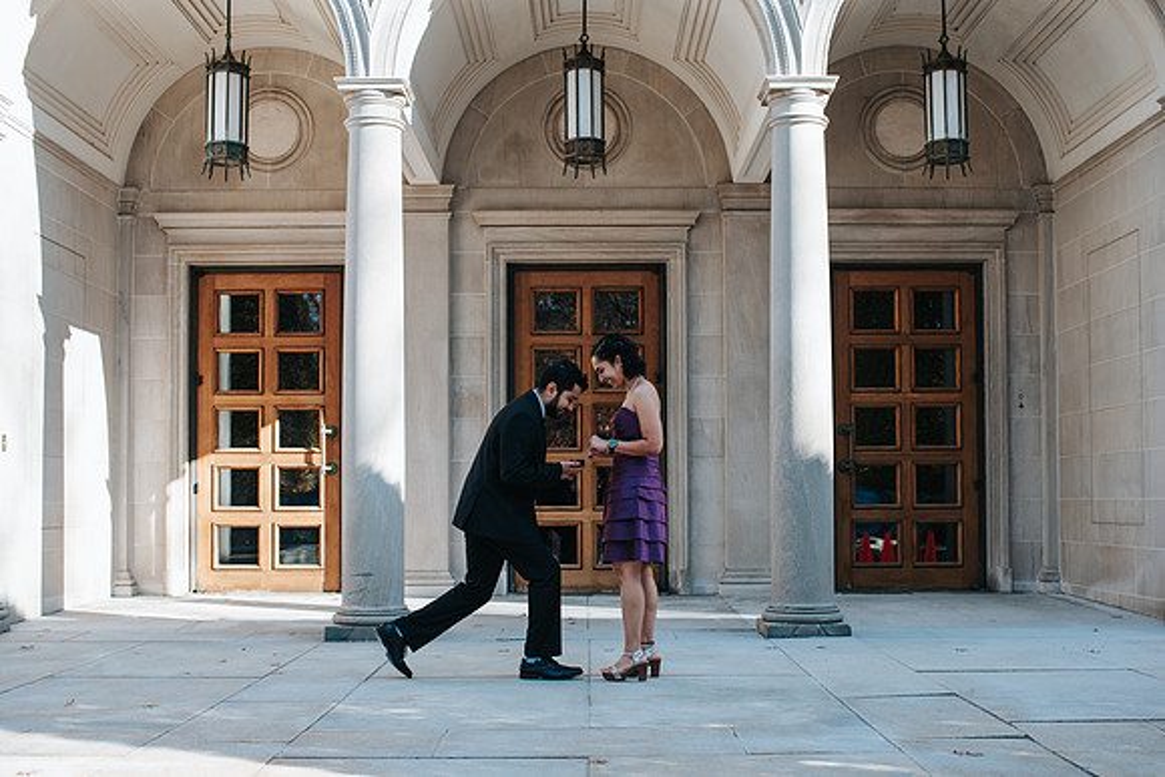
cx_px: 588
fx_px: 1350
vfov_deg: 32.0
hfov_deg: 46.7
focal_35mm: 42
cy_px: 462
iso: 100
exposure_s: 1/320
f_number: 2.8
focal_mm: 35
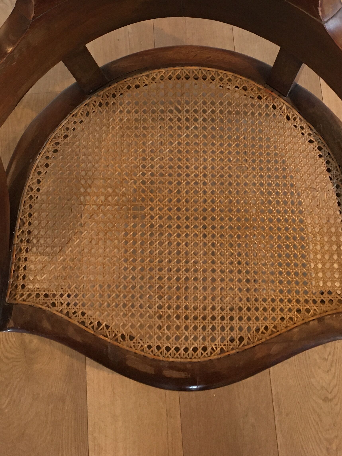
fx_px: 672
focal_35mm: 51
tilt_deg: -73.9
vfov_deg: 36.0
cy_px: 76
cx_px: 189
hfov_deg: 28.5
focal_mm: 4.15
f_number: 2.2
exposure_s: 1/33
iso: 160
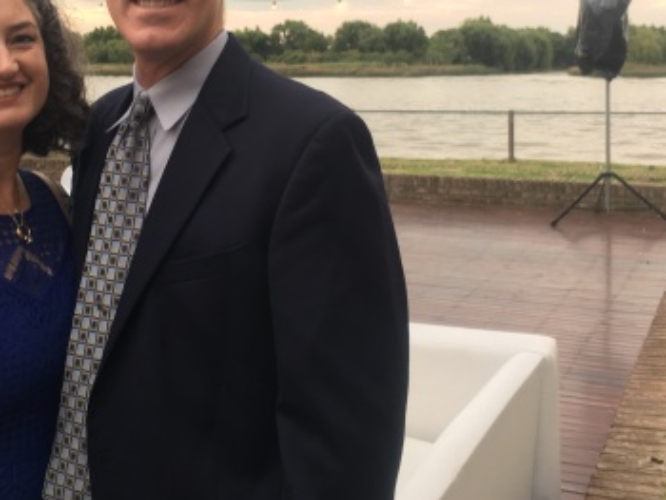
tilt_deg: -0.9
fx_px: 1020
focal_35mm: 53
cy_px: 101
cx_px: 253
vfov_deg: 27.0
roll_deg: +1.0
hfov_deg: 36.0
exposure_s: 1/33
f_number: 2.2
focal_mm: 4.15
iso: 25
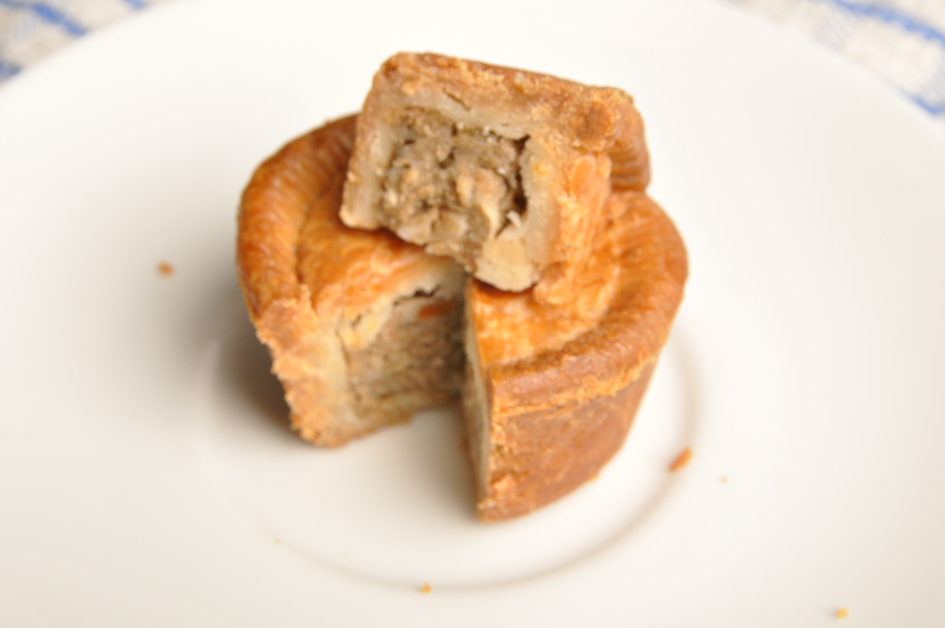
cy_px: 314
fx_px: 2163
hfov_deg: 24.6
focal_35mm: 82
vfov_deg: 16.5
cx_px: 472
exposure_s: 1/125
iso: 800
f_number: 11
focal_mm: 55
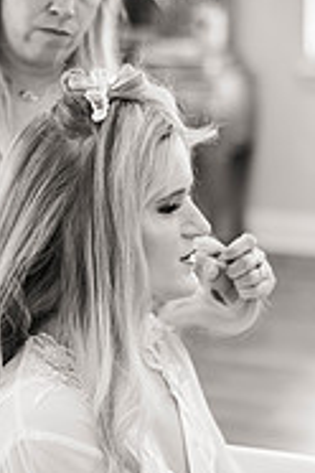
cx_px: 130
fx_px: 1588
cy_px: 270
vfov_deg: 16.9
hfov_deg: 11.3
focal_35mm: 121
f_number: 2
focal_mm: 50
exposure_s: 1/200
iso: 800
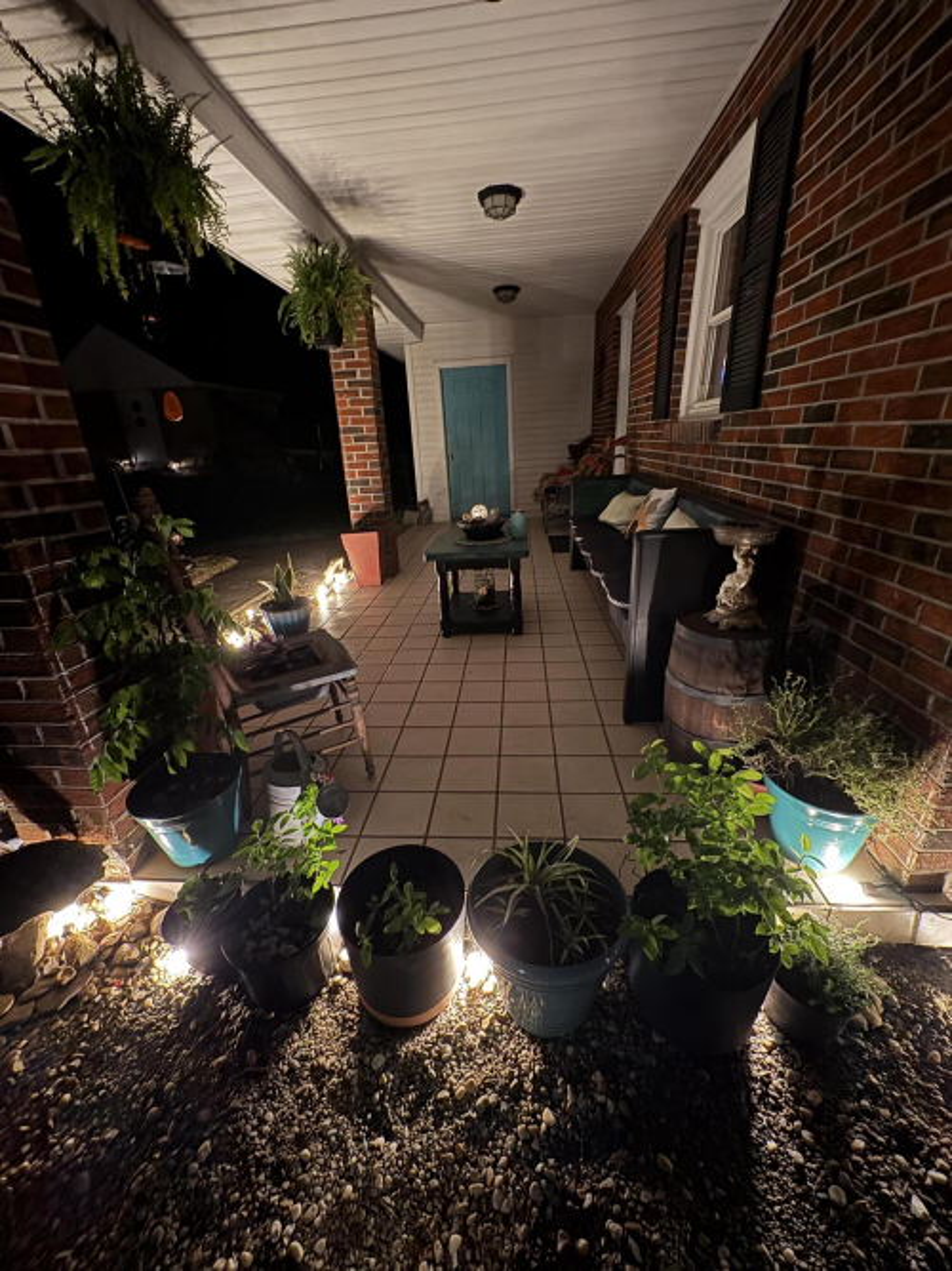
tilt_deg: -19.7
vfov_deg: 102.1
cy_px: 636
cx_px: 476
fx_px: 514
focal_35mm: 14
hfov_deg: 85.7
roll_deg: +3.3
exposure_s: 1/7
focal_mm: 2.22
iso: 1000
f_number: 2.2
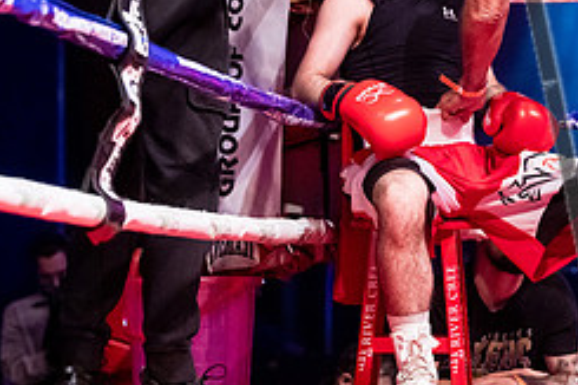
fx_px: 2663
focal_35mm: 166
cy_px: 11
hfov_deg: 12.3
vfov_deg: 8.2
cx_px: 531
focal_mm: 70
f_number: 2.8
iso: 4000
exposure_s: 1/1000
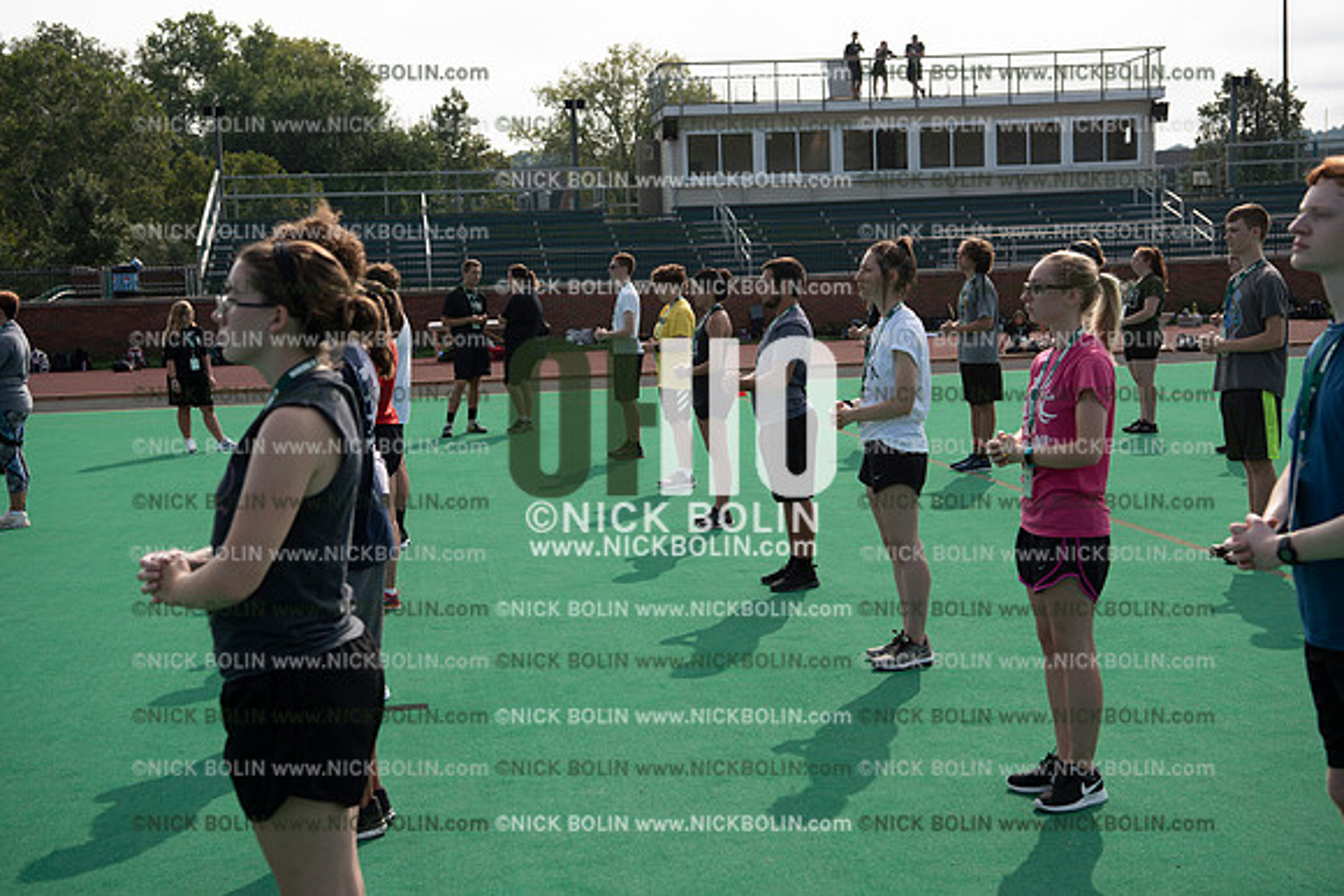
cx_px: 672
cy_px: 448
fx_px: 1942
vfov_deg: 26.0
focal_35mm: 52
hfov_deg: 38.2
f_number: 5.6
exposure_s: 1/640
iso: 125
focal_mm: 52
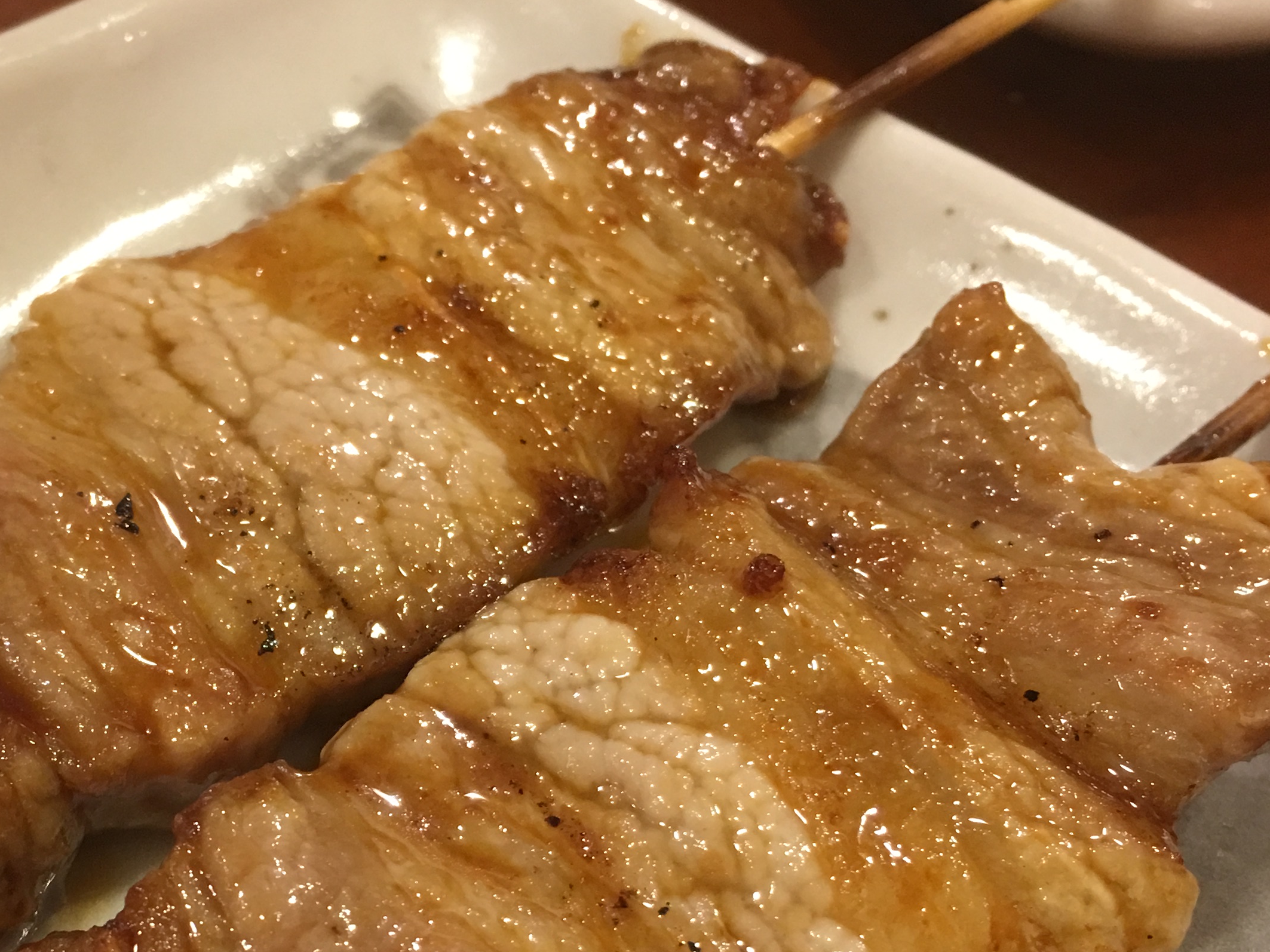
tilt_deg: -48.4
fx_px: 2018
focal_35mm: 55
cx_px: 362
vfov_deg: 26.1
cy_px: 764
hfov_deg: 34.4
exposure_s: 1/15
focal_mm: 4.15
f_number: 2.2
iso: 80
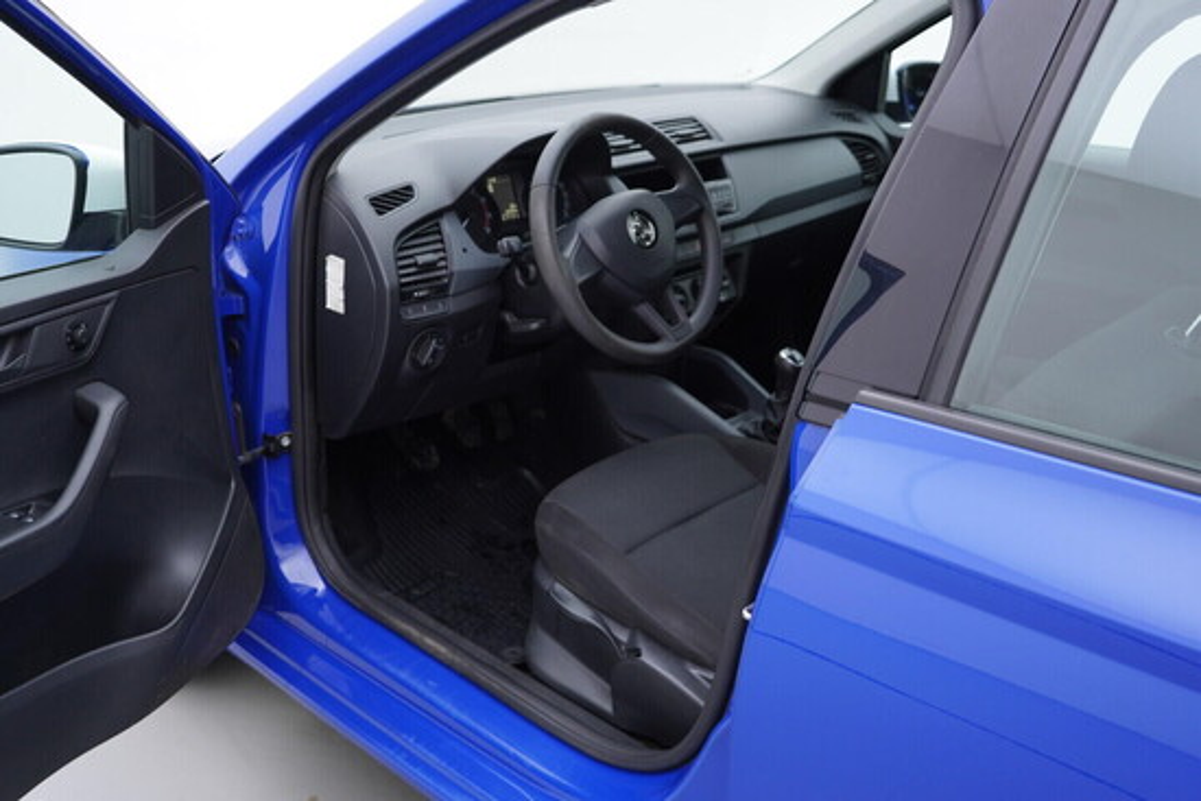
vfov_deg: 36.9
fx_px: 1201
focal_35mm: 36
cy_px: 400
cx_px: 600
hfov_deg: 53.1
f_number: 3.2
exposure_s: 1/50
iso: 125
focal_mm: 24
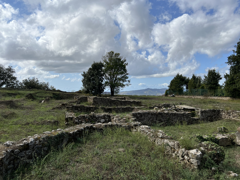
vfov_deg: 53.1
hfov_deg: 67.3
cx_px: 120
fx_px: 180
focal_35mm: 26
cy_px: 90
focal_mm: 5.7
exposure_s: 1/6993
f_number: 1.5
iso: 50
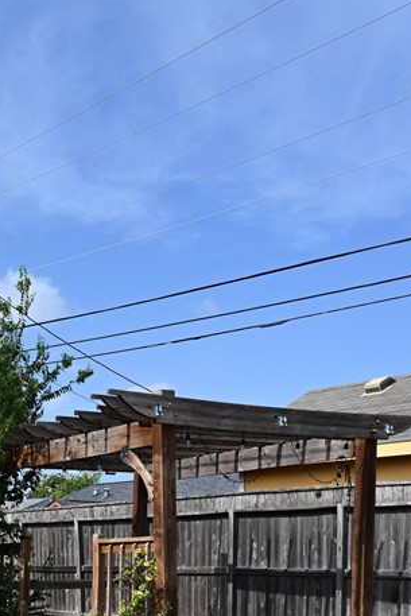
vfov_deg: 32.2
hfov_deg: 23.3
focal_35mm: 57
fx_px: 975
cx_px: 53
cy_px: 619
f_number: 7.1
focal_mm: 24
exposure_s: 1/400
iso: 100
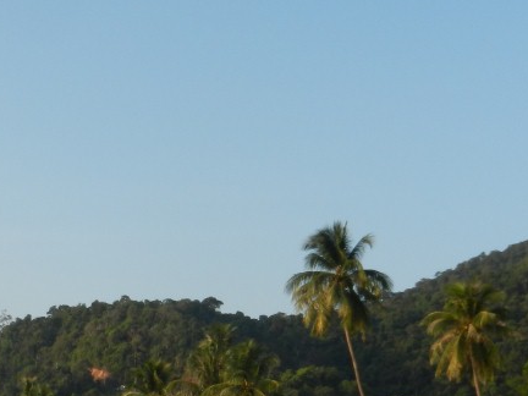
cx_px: 238
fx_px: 1373
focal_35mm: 90
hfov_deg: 21.8
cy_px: 381
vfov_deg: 16.1
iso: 160
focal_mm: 6.9
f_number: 4
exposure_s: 1/400
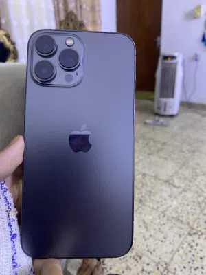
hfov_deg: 53.1
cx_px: 103
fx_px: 206
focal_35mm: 26
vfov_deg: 67.3
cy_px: 138
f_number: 1.8
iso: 400
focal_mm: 4.25
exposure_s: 1/33
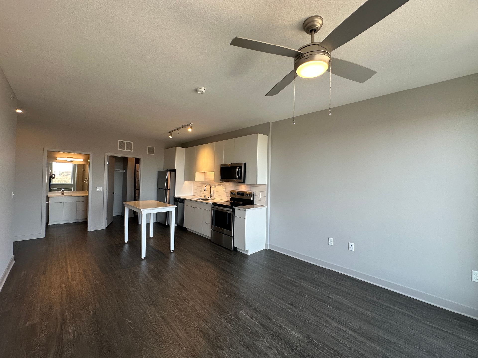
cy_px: 179
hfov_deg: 102.1
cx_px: 239
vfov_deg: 85.7
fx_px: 193
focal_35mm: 14
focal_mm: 2.22
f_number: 2.2
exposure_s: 1/120
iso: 80
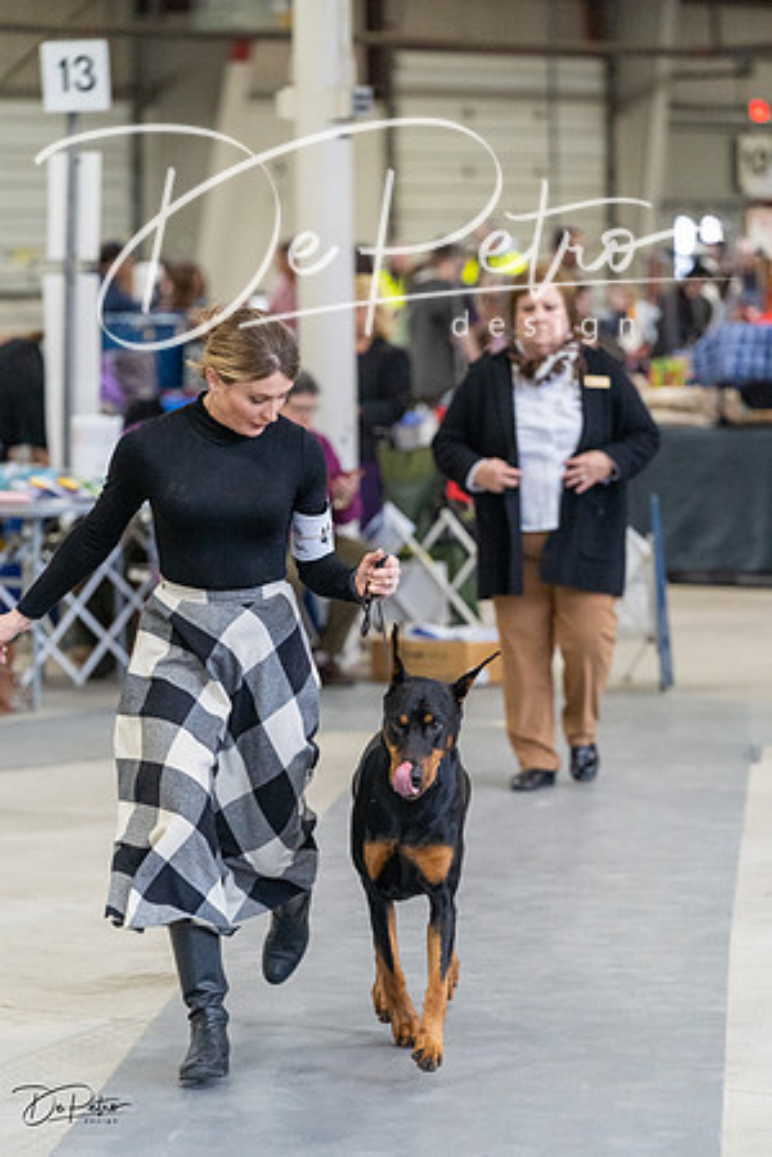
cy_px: 578
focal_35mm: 162
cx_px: 386
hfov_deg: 8.5
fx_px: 5211
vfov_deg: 12.7
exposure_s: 1/320
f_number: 4
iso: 6400
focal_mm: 162
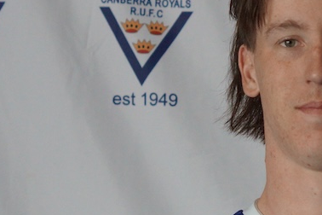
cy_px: 207
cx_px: 373
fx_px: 2272
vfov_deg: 5.4
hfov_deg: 8.0
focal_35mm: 254
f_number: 4
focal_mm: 50
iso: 1000
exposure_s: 1/160
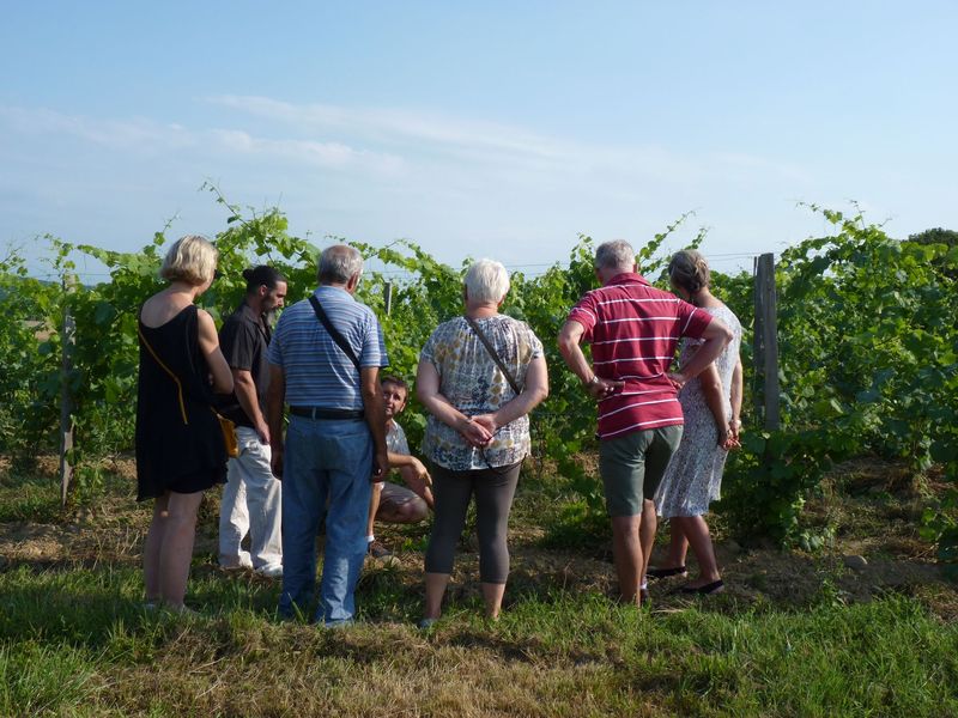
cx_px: 479
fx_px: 1107
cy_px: 359
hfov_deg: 46.8
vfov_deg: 36.0
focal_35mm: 40
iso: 80
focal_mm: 7.2
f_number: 3
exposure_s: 1/1000
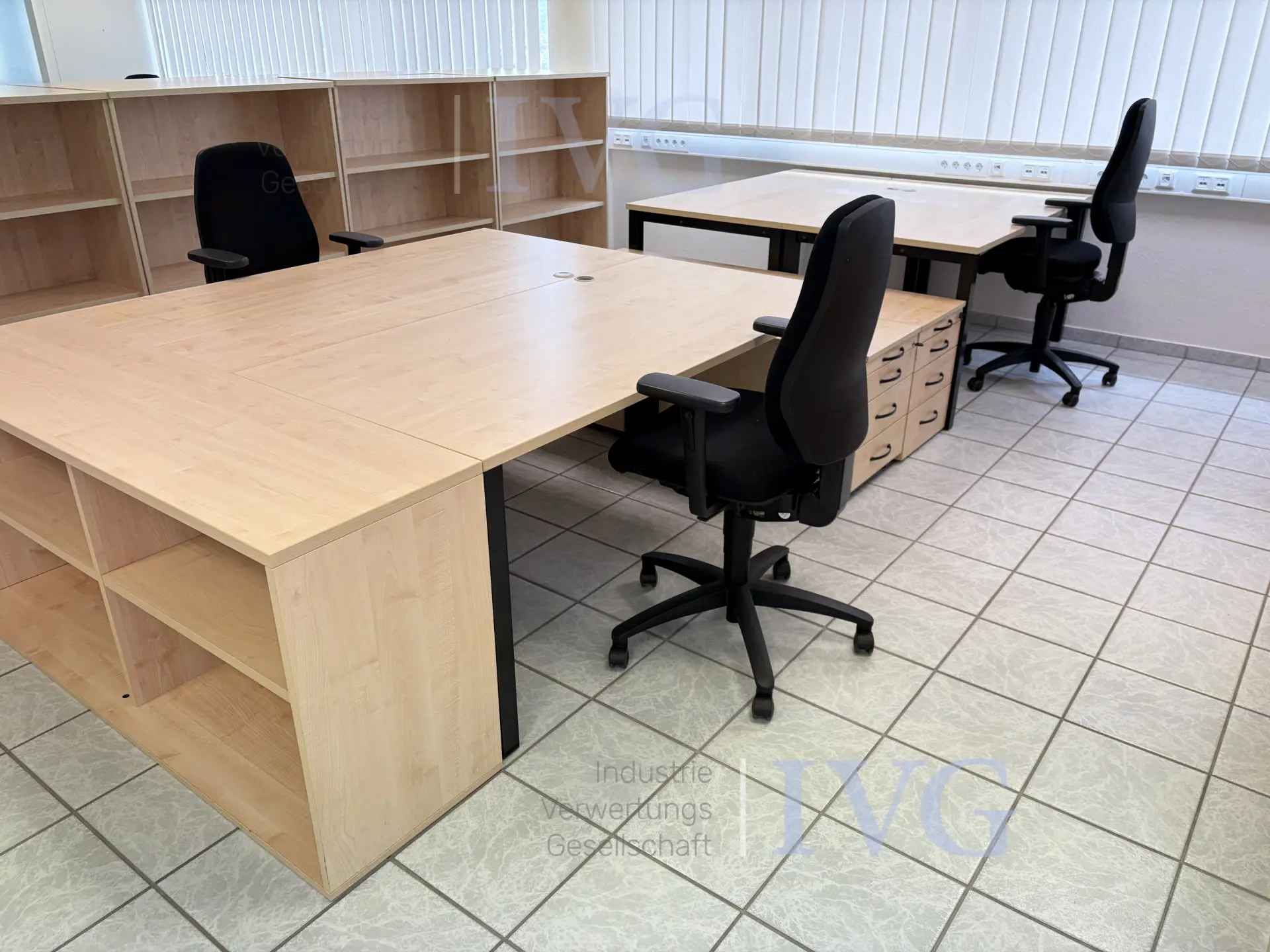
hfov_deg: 67.3
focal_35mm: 26
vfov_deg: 53.1
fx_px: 954
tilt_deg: -23.9
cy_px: 476
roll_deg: +2.0
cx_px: 635
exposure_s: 1/100
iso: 125
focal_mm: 5.96
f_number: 1.6
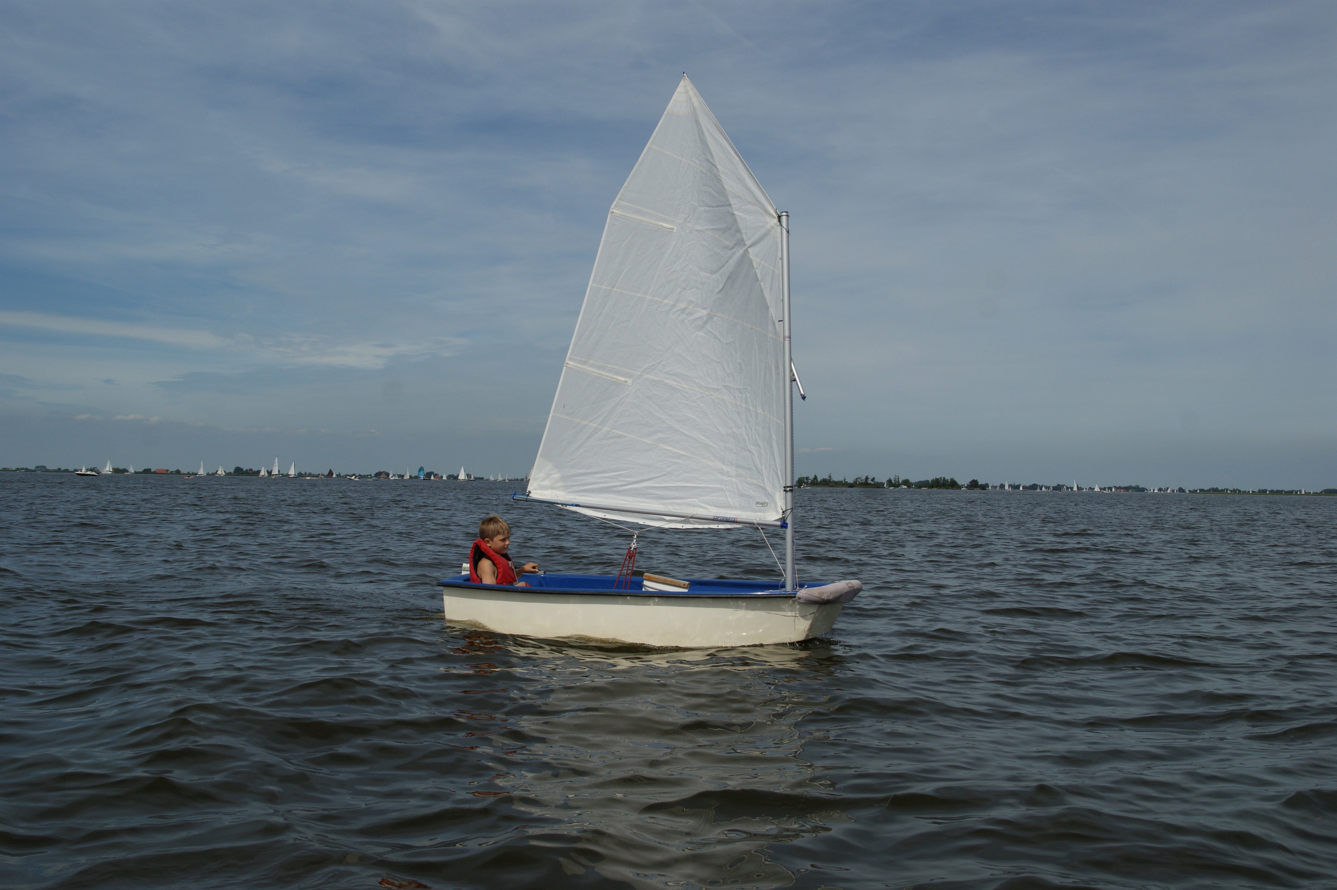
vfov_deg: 36.8
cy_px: 445
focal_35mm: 36
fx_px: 1336
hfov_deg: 53.2
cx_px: 668
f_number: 10
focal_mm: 24
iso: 100
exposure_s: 1/500
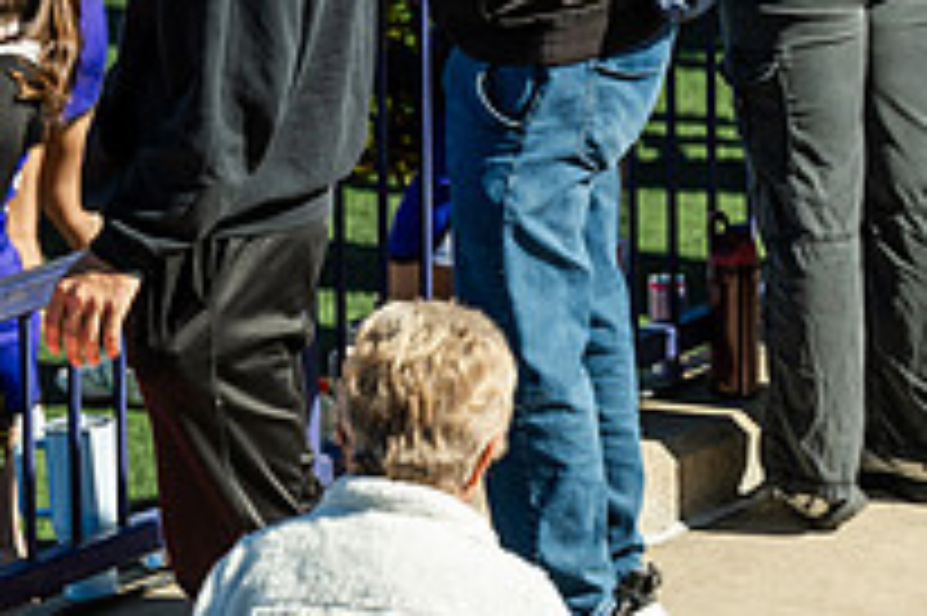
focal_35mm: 423
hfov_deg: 4.9
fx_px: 10883
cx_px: 1233
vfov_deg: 3.2
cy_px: -151
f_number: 5
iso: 160
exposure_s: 1/800
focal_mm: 150
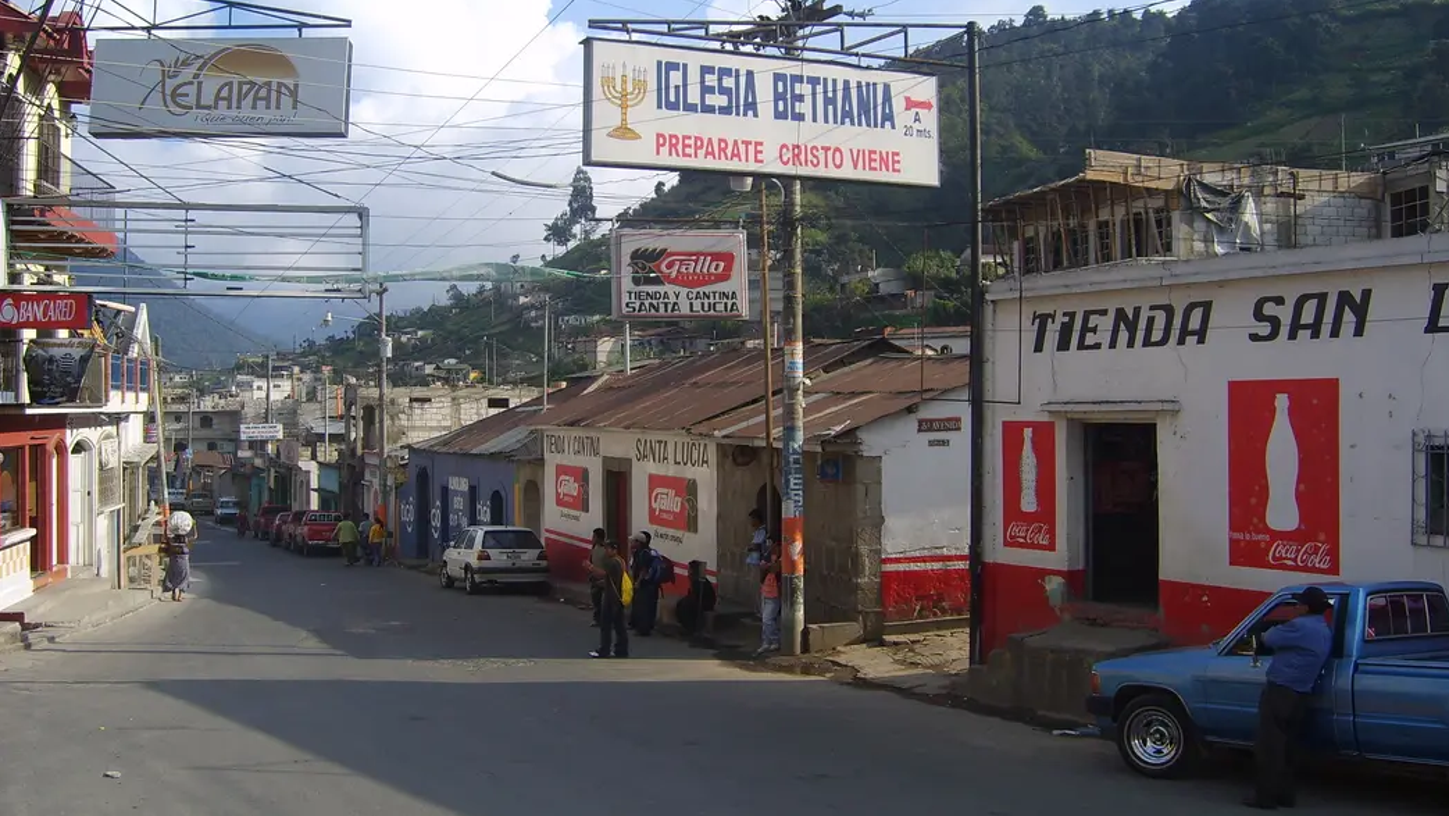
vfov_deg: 30.4
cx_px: 740
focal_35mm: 39
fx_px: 1499
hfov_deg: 51.6
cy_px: 377
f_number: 2.8
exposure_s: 1/1000
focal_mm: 5.8
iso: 50
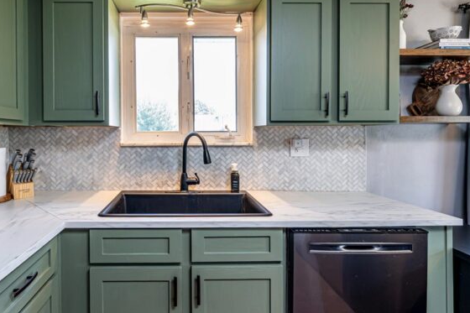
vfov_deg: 61.6
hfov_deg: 82.8
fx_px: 261
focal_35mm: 20
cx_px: 184
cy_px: 134
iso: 2000
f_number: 8
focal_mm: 14
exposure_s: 1/100
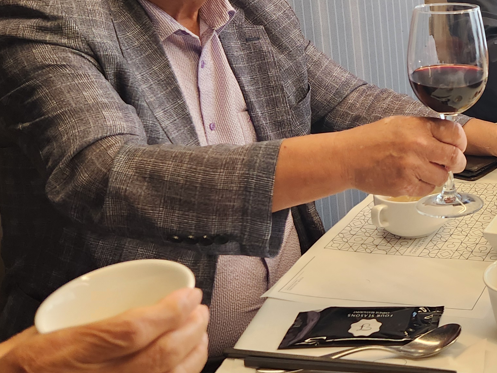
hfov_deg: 29.2
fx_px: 862
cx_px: 542
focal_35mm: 60
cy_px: 32
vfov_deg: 23.7
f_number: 1.8
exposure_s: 1/120
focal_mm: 5.4
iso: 160
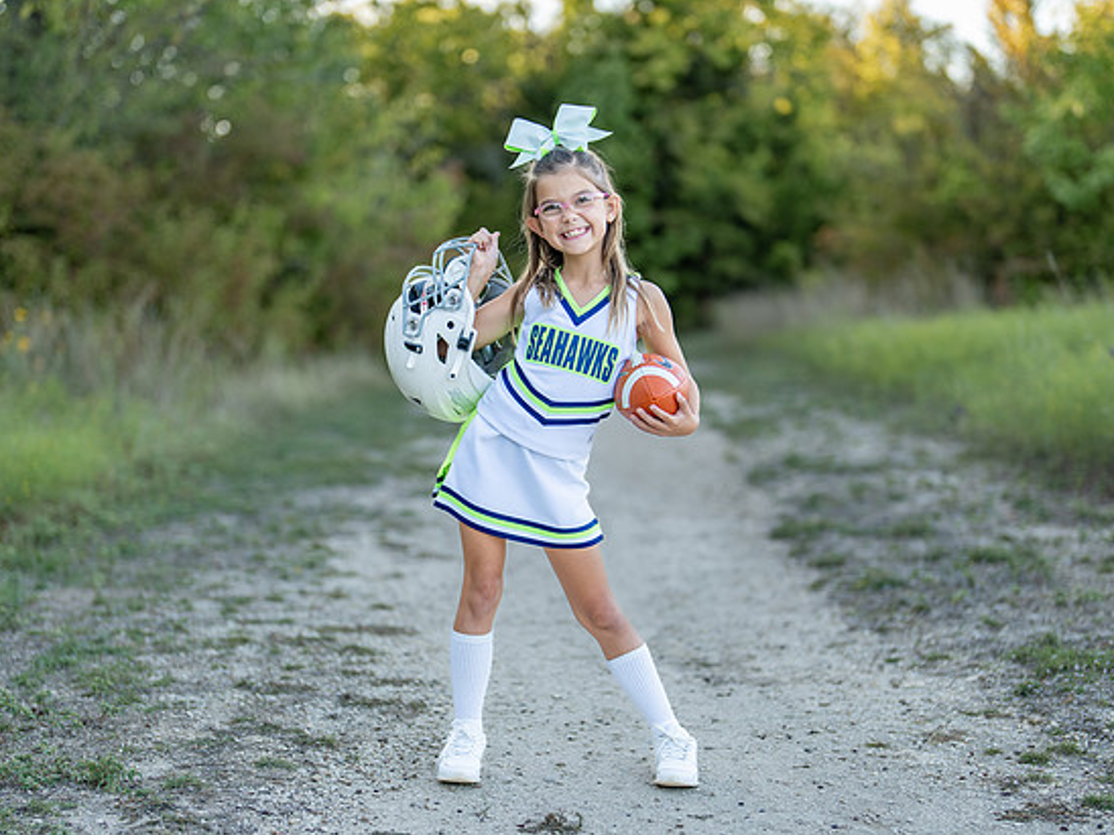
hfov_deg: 29.0
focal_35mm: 67
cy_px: 462
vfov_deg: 21.9
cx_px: 558
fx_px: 2156
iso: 100
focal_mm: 50
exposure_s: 1/800
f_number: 1.2
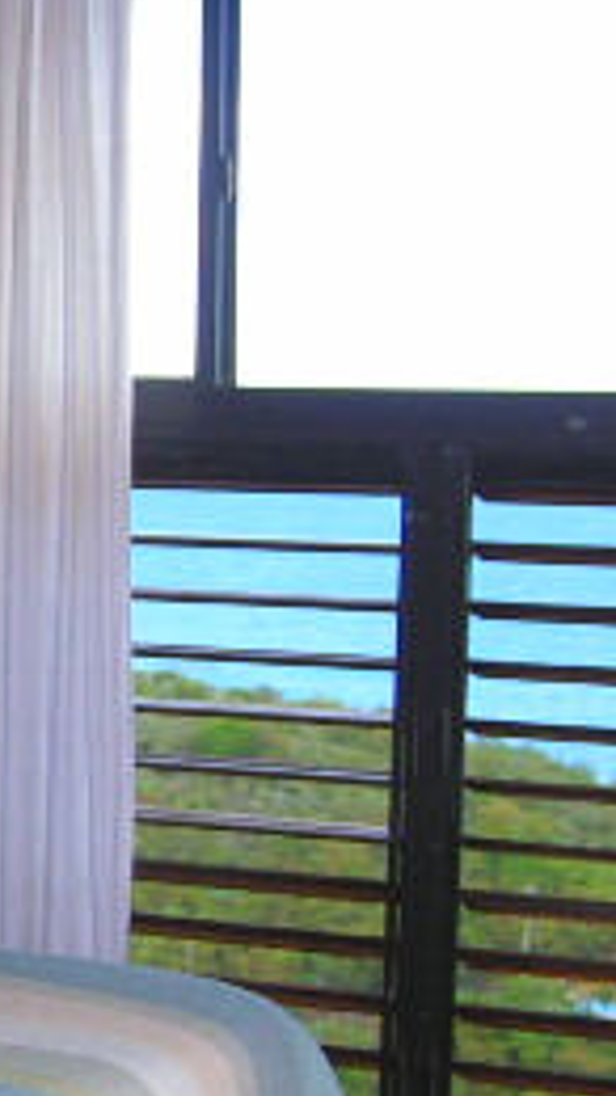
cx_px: -224
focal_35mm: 102
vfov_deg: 20.9
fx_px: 2966
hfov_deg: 11.5
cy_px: 607
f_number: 2.8
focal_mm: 6.3
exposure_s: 1/160
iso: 80
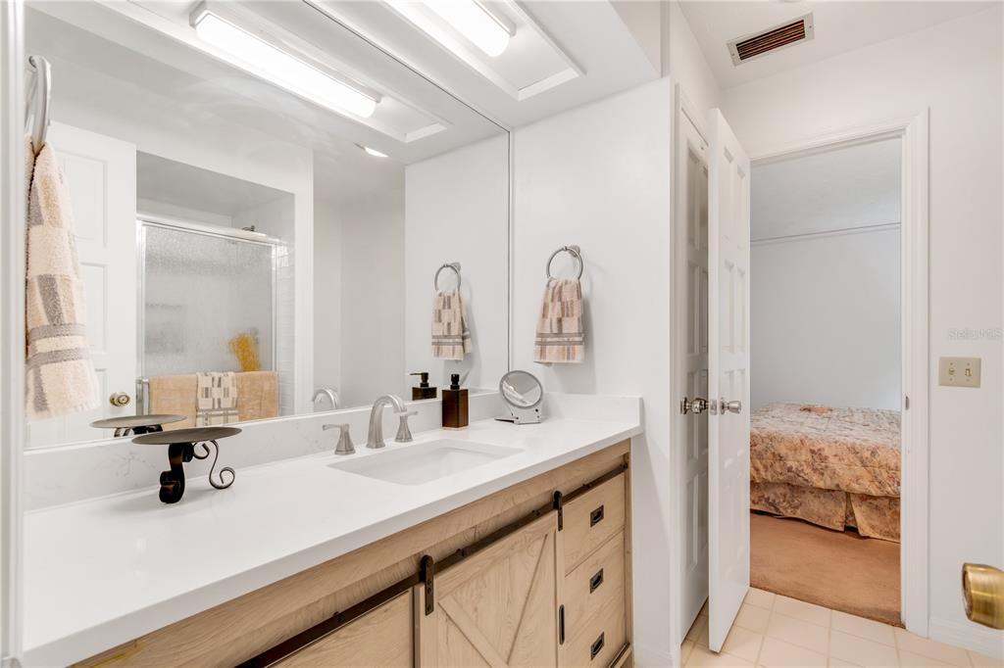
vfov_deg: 77.3
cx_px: 502
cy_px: 334
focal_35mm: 15
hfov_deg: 100.4
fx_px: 418
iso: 250
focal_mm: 10
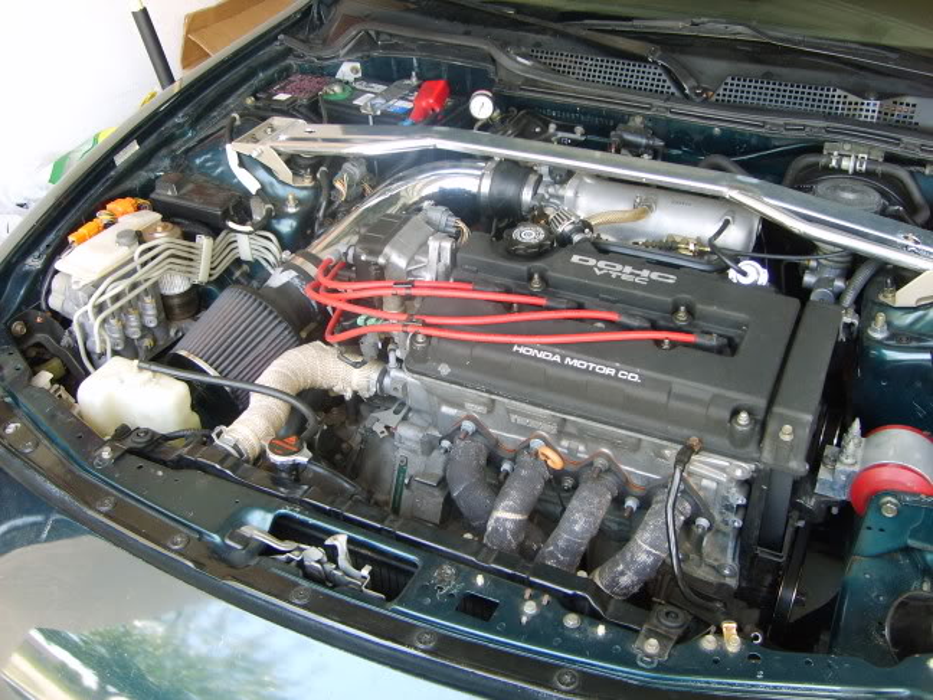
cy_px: 350
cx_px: 466
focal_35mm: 35
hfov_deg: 52.6
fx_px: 943
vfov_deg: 40.7
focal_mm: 5.8
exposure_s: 1/30
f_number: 2.8
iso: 64
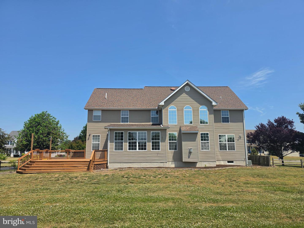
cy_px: 114
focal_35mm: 23
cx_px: 152
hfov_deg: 73.9
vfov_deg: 58.9
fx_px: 202
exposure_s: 1/6571
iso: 64
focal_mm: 6.5
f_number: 1.4
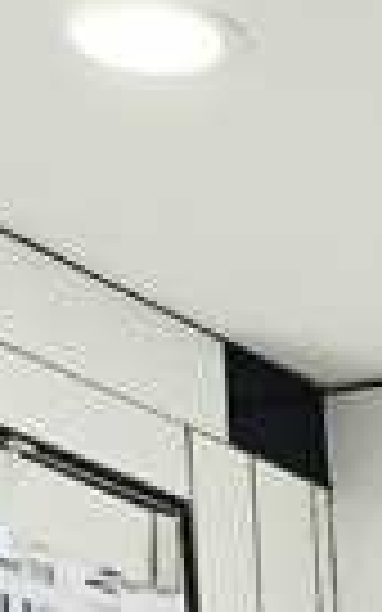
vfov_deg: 8.6
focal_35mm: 200
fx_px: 3331
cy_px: 1876
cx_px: 1272
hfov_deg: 5.9
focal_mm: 5
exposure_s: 1/204
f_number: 1.8
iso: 50
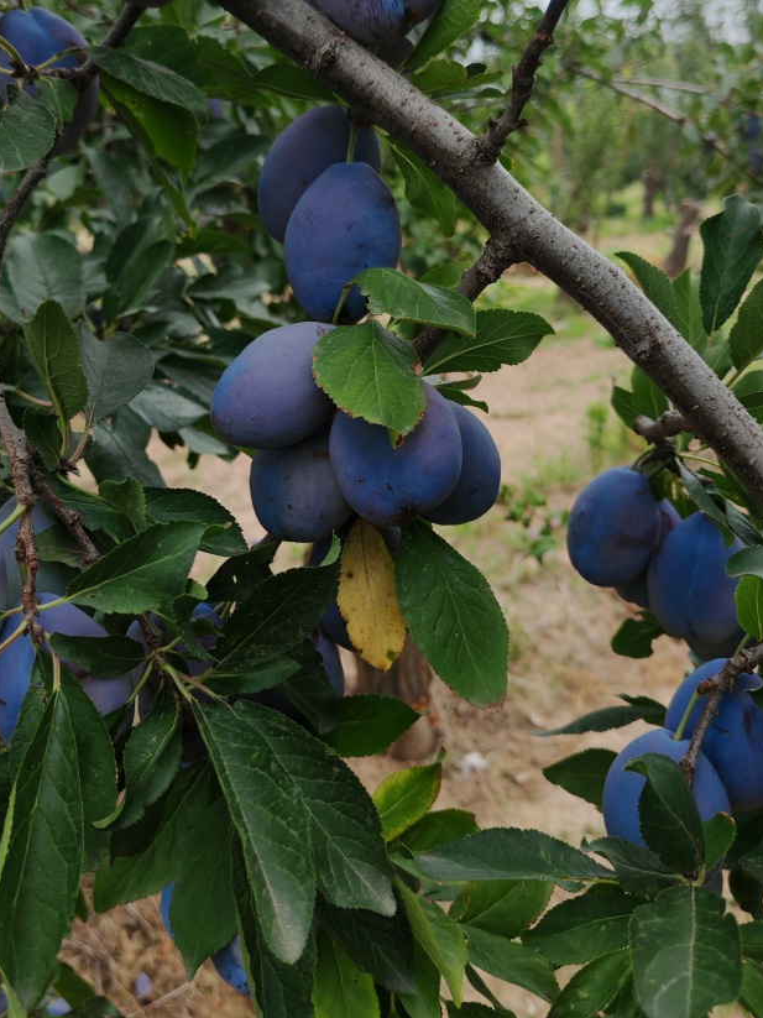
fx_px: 1029
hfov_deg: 40.6
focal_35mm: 35
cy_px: 422
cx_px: 333
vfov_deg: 52.4
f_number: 1.95
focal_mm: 5.52
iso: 50
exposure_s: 1/1300
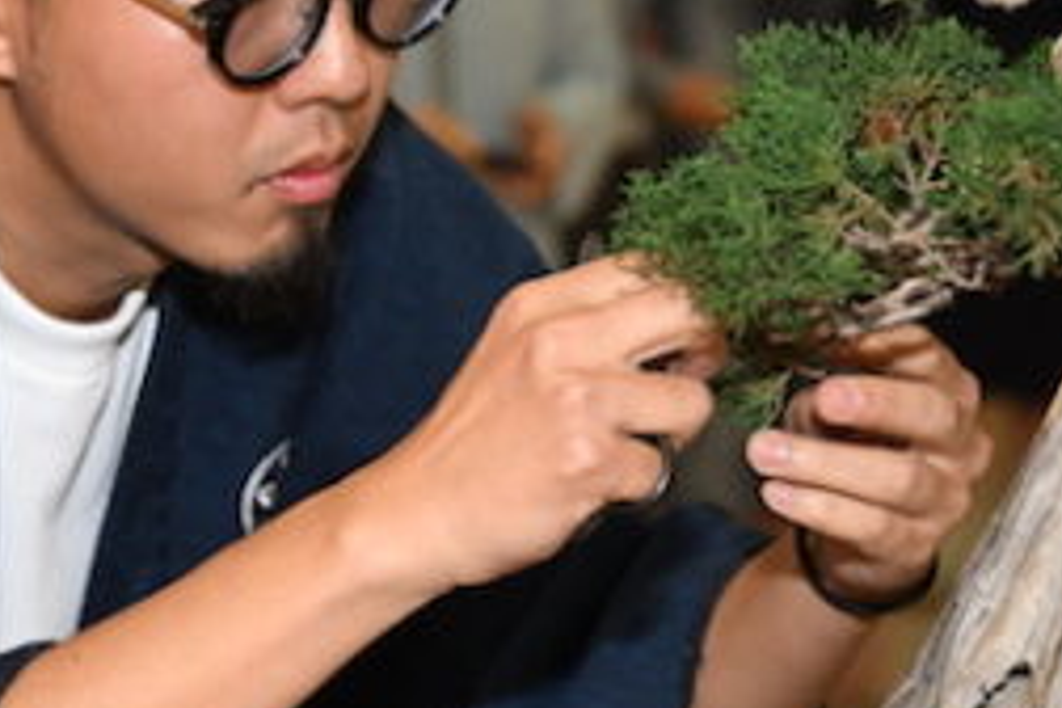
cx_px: 253
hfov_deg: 14.0
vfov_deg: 9.4
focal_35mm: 146
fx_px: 4307
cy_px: 333
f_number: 3.2
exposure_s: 1/200
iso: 3200
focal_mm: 48
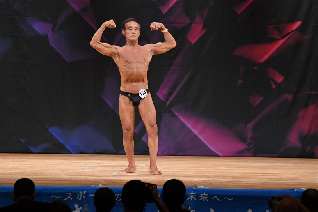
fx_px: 1987
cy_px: 106
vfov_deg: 6.1
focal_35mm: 225
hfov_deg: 9.2
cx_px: 159
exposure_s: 1/400
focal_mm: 150
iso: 3200
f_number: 5.6
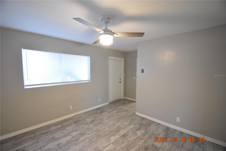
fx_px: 94
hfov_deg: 100.4
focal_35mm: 15
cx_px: 113
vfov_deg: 77.3
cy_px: 76
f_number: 3.5
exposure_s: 1/60
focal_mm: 10
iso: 1800
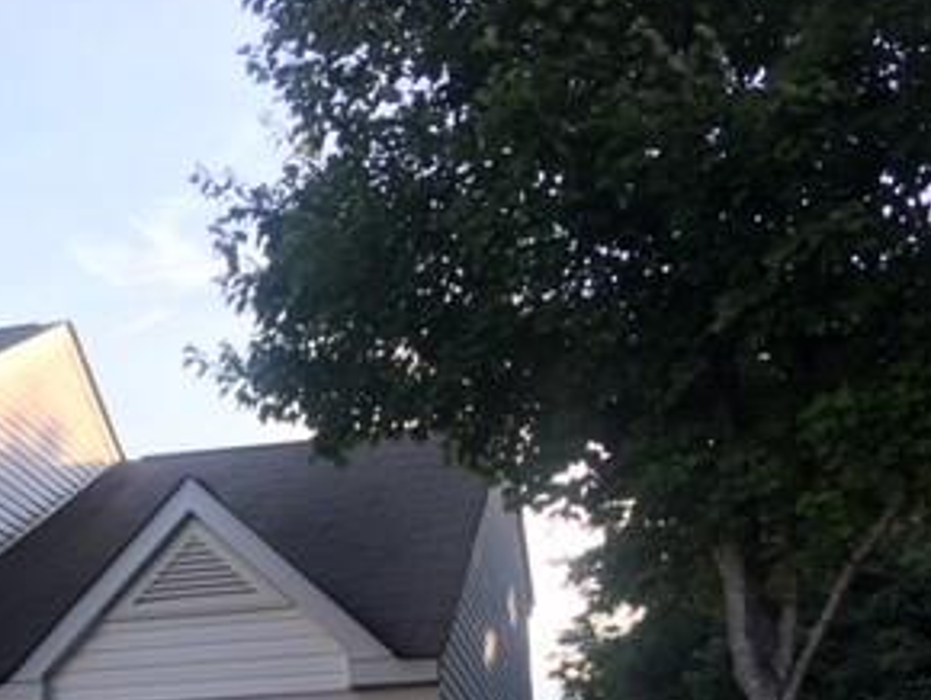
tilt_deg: +8.7
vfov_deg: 22.0
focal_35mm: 64
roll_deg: +0.1
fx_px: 1723
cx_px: 26
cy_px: 722
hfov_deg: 28.6
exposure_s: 1/269
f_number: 2.2
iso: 25
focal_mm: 4.15
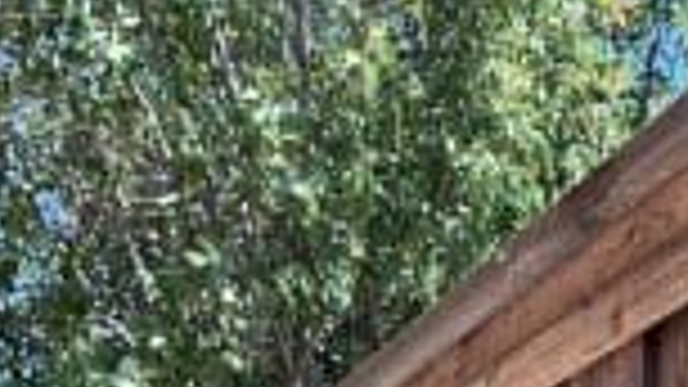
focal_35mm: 80
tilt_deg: +0.3
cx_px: 594
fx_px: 1459
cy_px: 862
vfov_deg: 12.5
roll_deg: -1.4
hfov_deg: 25.8
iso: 80
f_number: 1.78
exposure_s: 1/415
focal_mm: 6.86
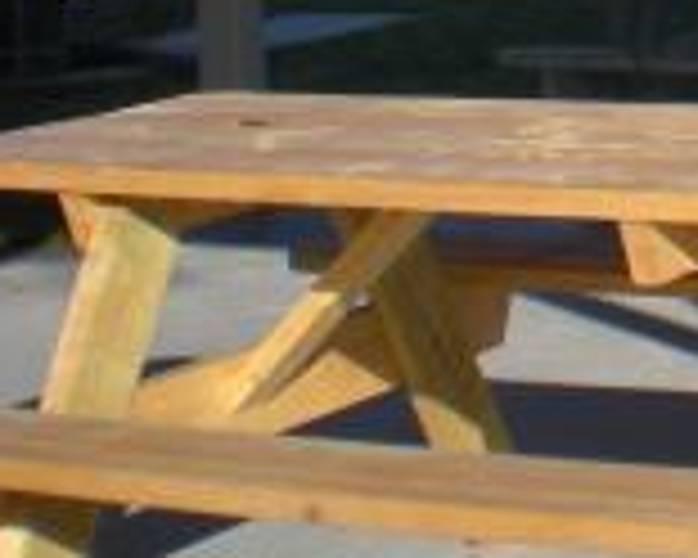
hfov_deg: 12.6
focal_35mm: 139
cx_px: 1256
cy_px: -225
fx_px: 2871
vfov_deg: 10.8
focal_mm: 6.3
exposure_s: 1/413
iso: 64
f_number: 4.6
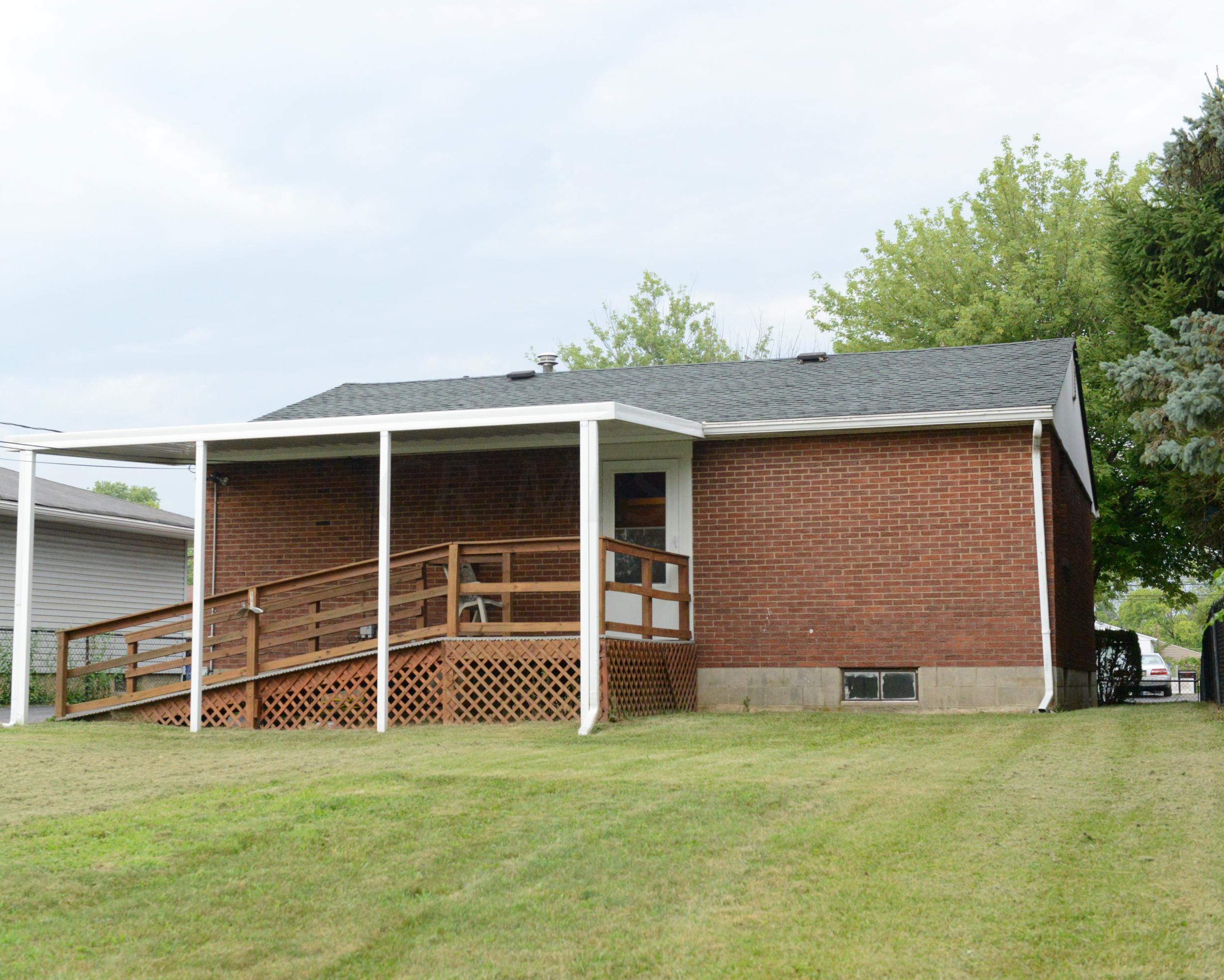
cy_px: 491
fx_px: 1811
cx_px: 522
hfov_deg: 37.3
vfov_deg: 30.3
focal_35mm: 50
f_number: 7.1
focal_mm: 44
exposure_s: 1/800
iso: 5000
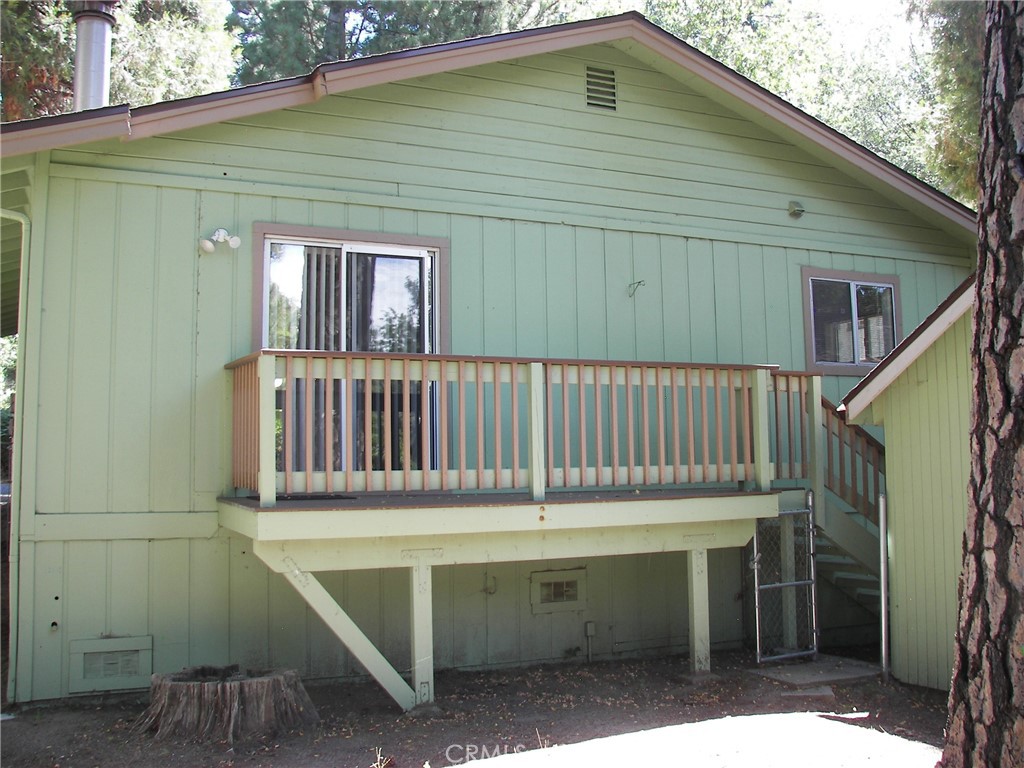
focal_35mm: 36
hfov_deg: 51.4
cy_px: 384
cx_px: 512
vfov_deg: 39.7
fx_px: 1065
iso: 50
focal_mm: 6
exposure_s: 1/60
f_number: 2.8
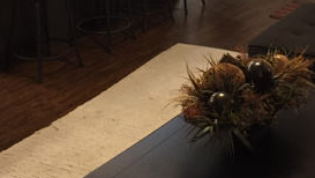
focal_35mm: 74
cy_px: 17
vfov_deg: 16.1
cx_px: 215
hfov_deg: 28.4
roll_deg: +0.6
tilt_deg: -17.5
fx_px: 619
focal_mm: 4.15
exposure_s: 1/30
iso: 160
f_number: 2.2
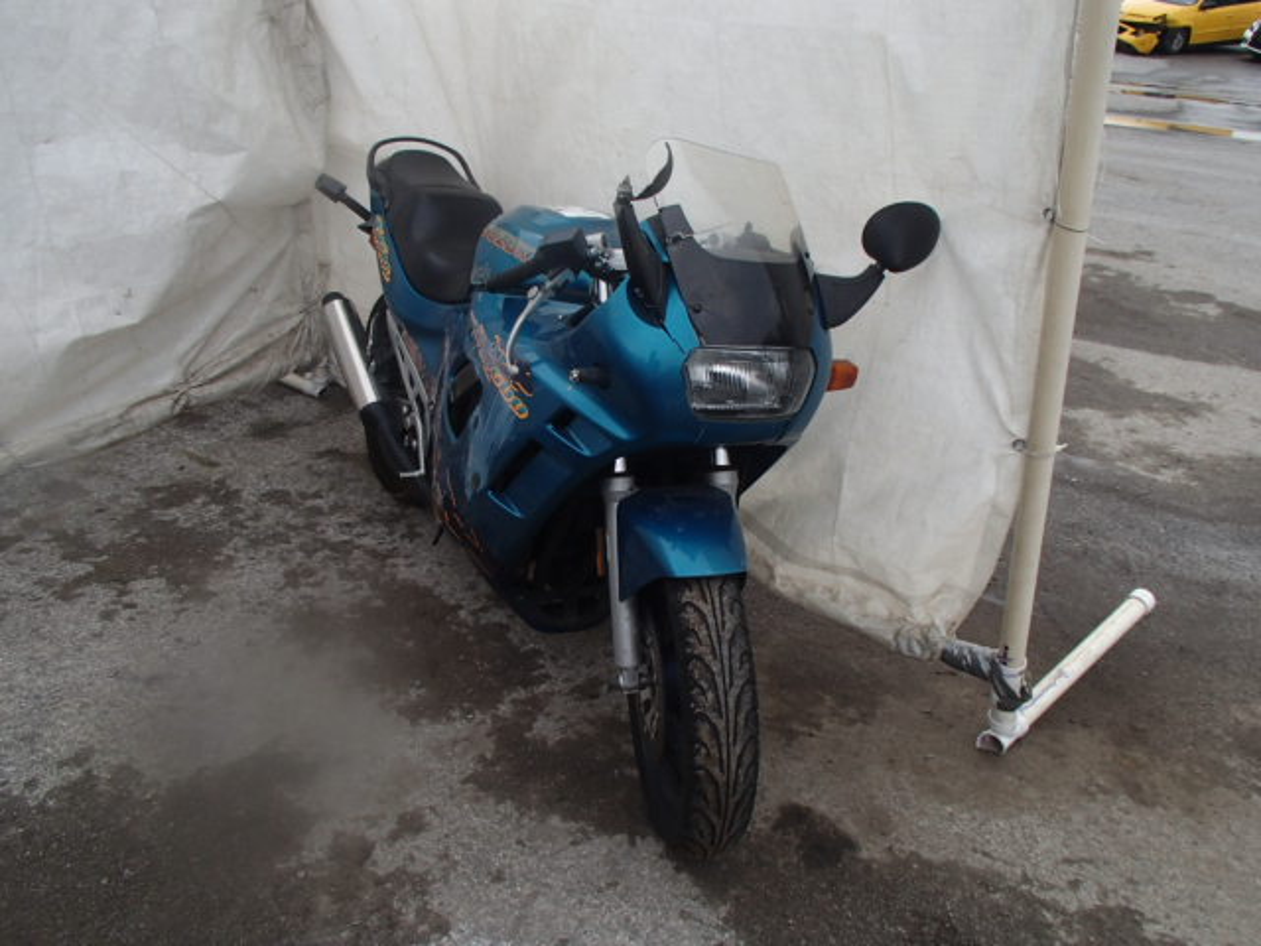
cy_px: 473
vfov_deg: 49.7
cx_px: 630
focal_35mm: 28
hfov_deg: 63.4
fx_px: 1020
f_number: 3.9
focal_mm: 5
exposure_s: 1/640
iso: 100
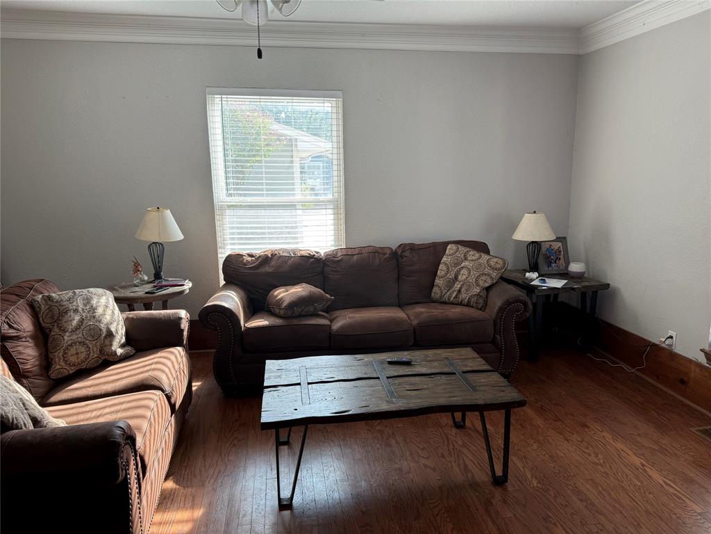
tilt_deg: -10.4
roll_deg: +0.0
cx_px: 356
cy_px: 267
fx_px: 493
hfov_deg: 71.6
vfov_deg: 56.8
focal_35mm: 24
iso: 100
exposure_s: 1/121
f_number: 1.78
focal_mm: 6.76
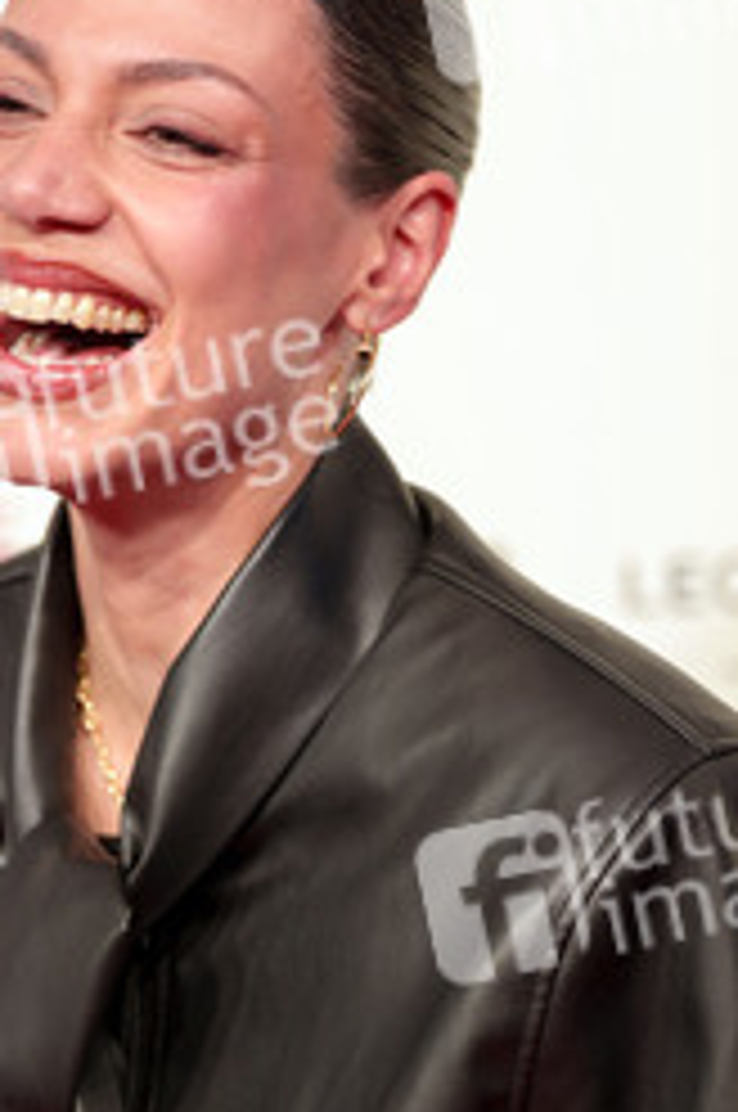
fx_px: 8880
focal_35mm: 288
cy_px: 653
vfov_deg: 7.2
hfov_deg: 4.8
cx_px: 238
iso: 320
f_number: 2.8
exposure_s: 1/200
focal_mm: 178
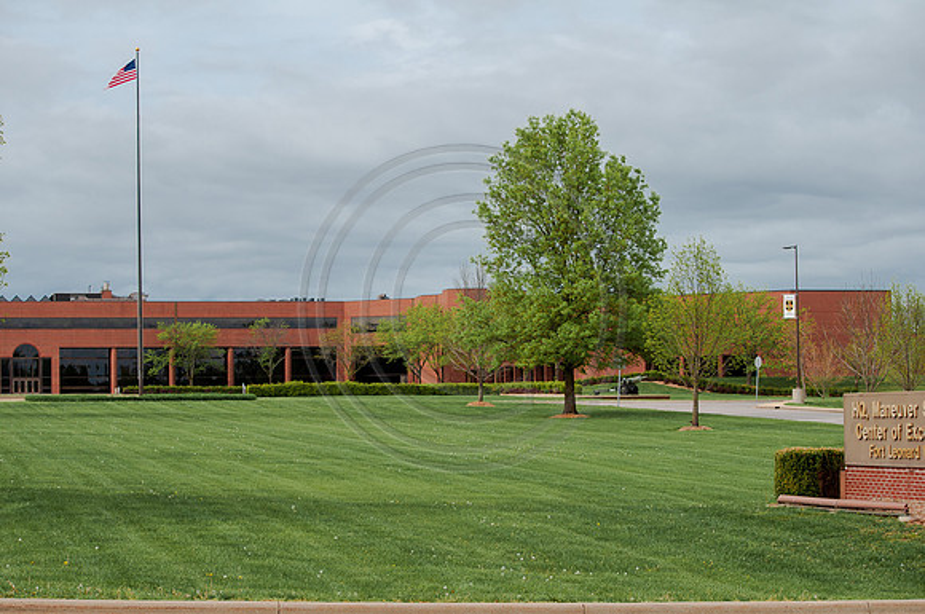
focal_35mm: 82
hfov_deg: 24.6
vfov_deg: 16.5
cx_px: 462
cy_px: 307
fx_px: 2117
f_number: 8
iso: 160
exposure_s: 1/250
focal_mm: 55
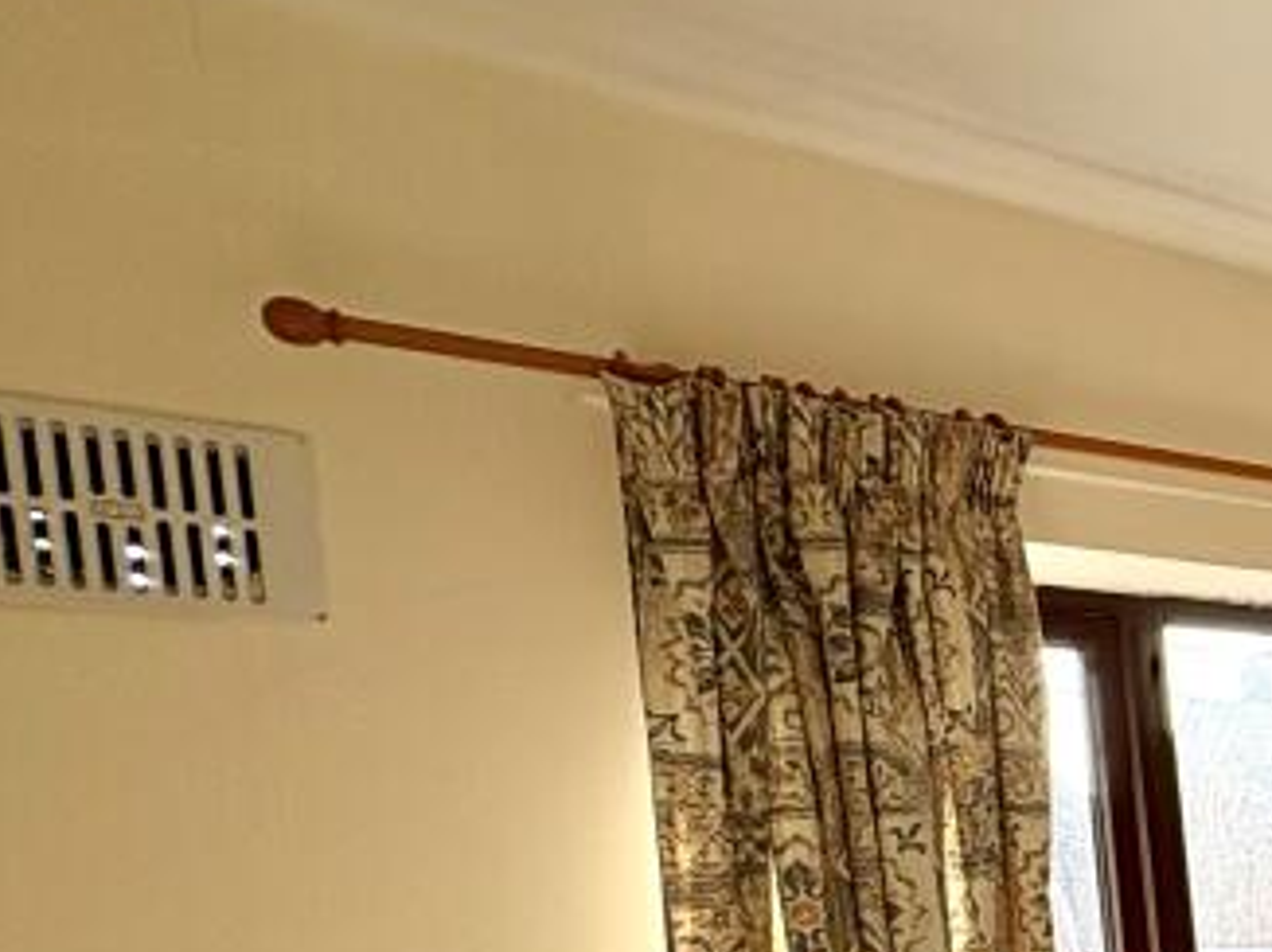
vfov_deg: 30.0
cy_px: 1011
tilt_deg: -3.3
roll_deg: +3.8
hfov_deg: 27.5
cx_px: 1959
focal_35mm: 44
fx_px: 1616
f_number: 2.2
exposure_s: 1/222
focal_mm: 2.22
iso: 64
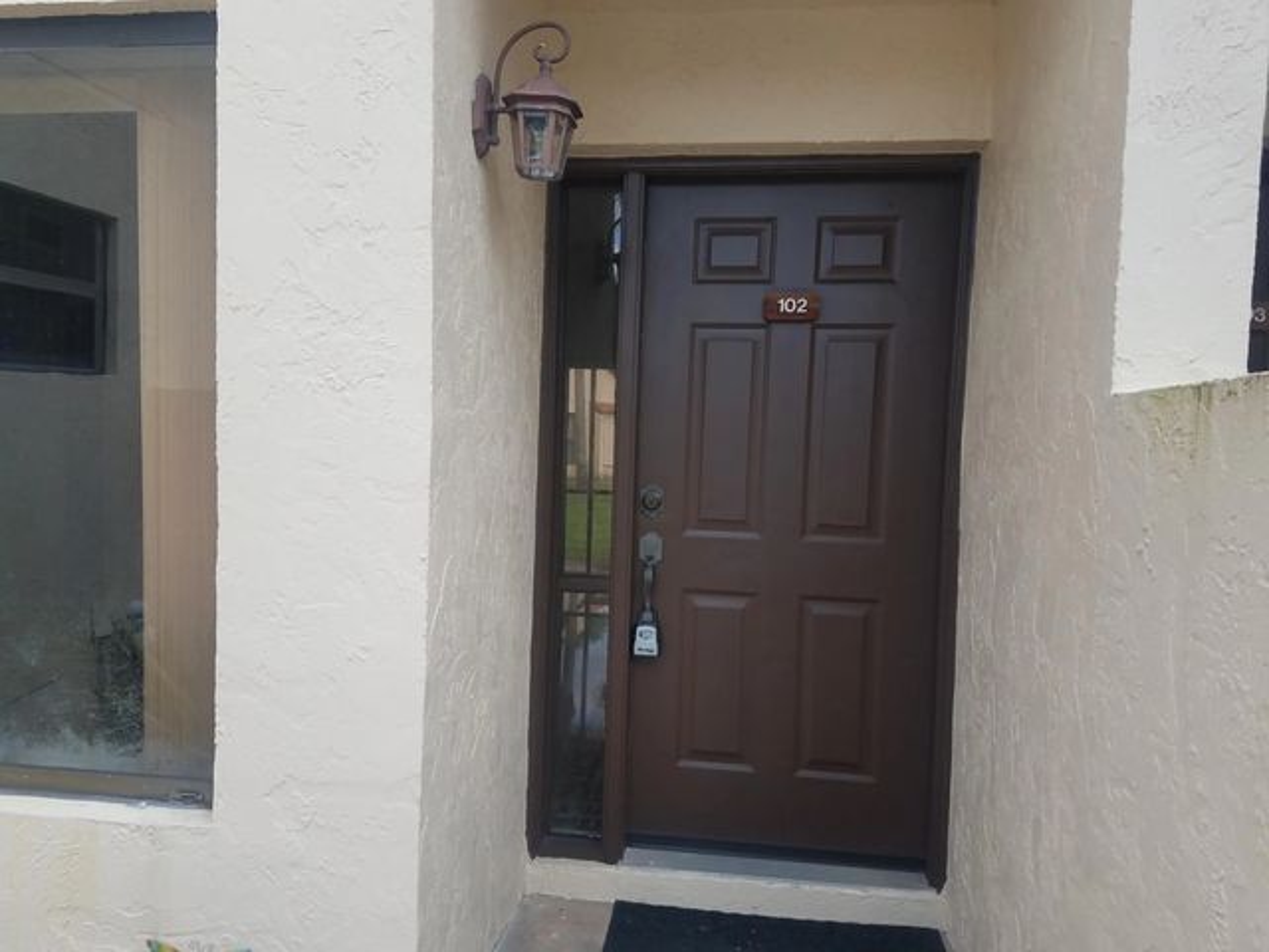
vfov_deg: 53.1
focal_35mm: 26
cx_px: 634
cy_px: 476
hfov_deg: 67.3
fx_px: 953
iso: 40
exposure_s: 1/359
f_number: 1.7
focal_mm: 4.2
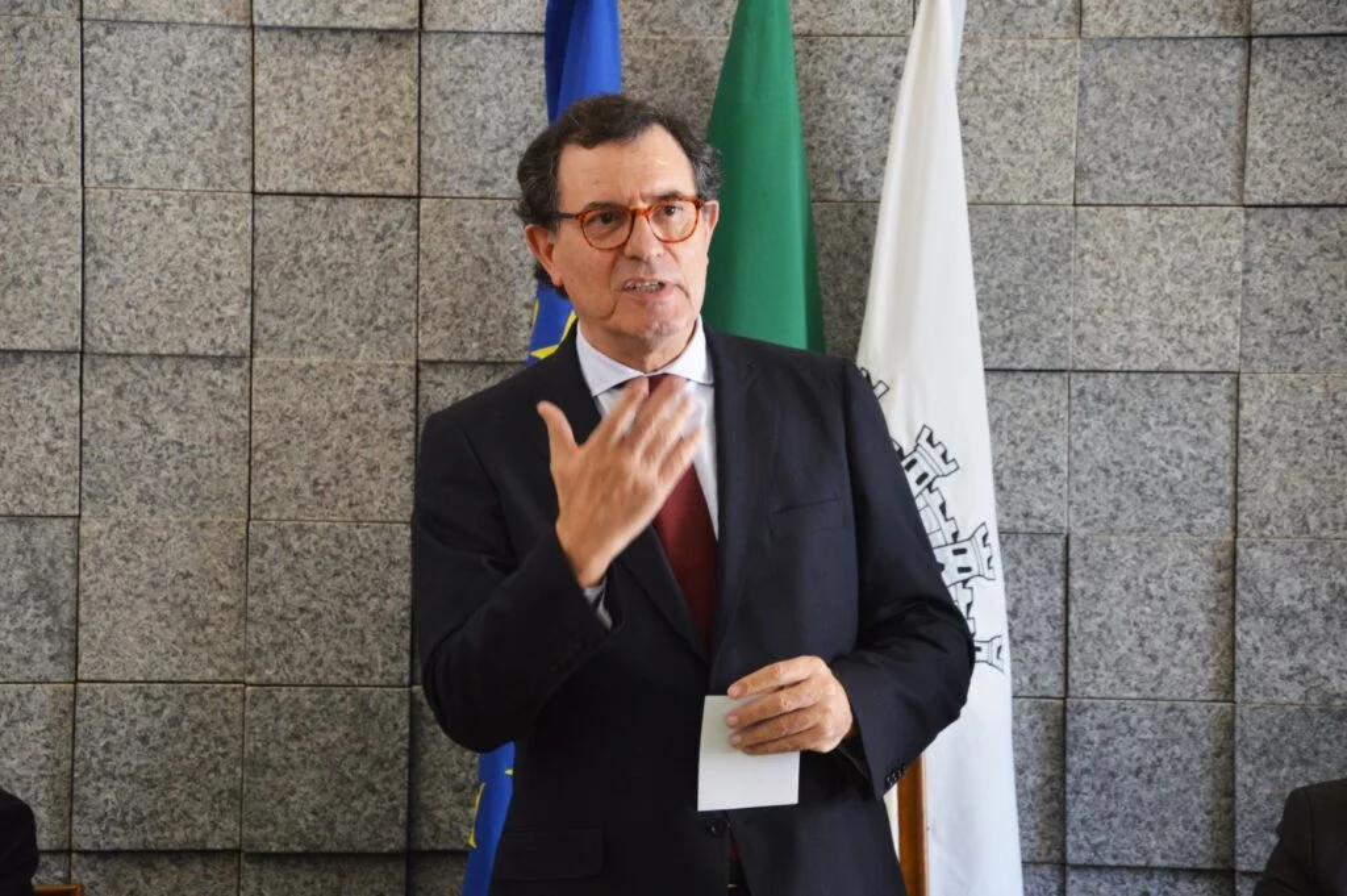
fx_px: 5496
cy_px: 448
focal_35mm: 147
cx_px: 674
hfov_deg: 14.0
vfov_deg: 9.3
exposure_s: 1/60
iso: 1250
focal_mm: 98
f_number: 5.6
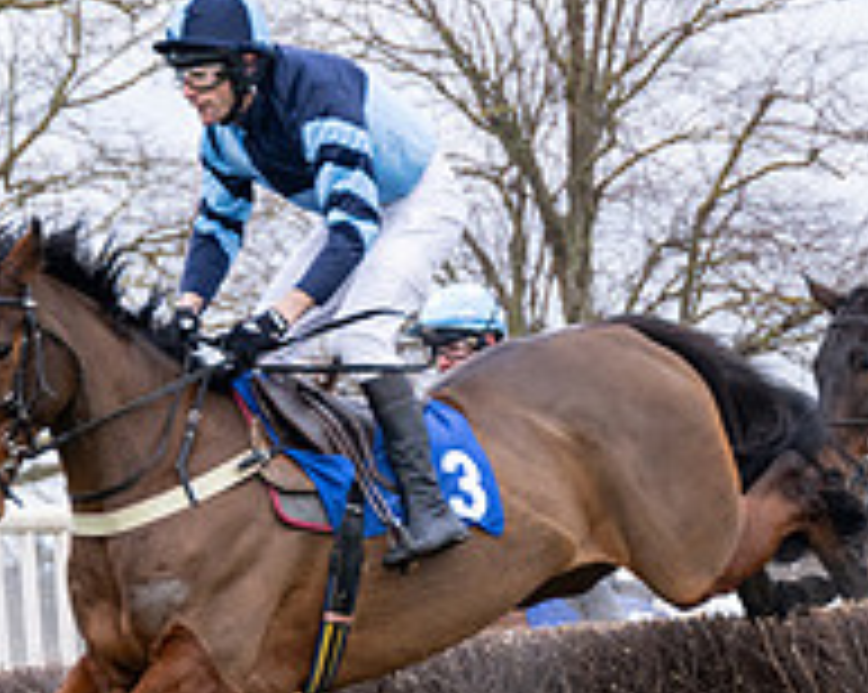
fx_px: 9444
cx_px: -5
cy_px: 556
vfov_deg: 4.2
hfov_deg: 5.3
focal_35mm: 368
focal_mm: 98
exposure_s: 1/1000
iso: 800
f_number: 4
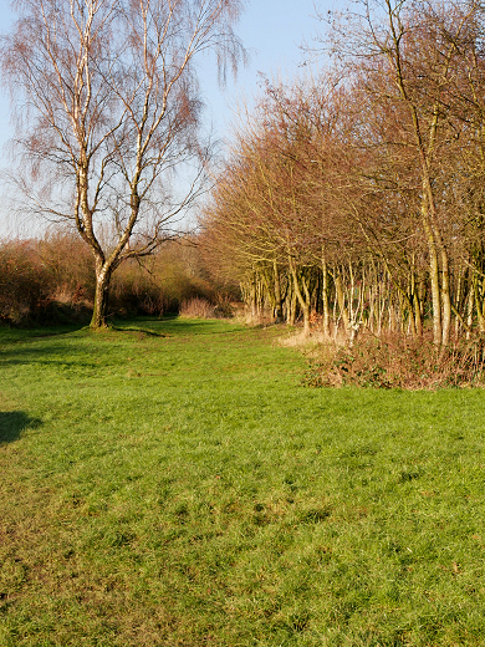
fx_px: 1196
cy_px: 279
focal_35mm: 64
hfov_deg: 22.9
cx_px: 195
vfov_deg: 30.2
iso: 200
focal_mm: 26
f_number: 8
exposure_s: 1/250
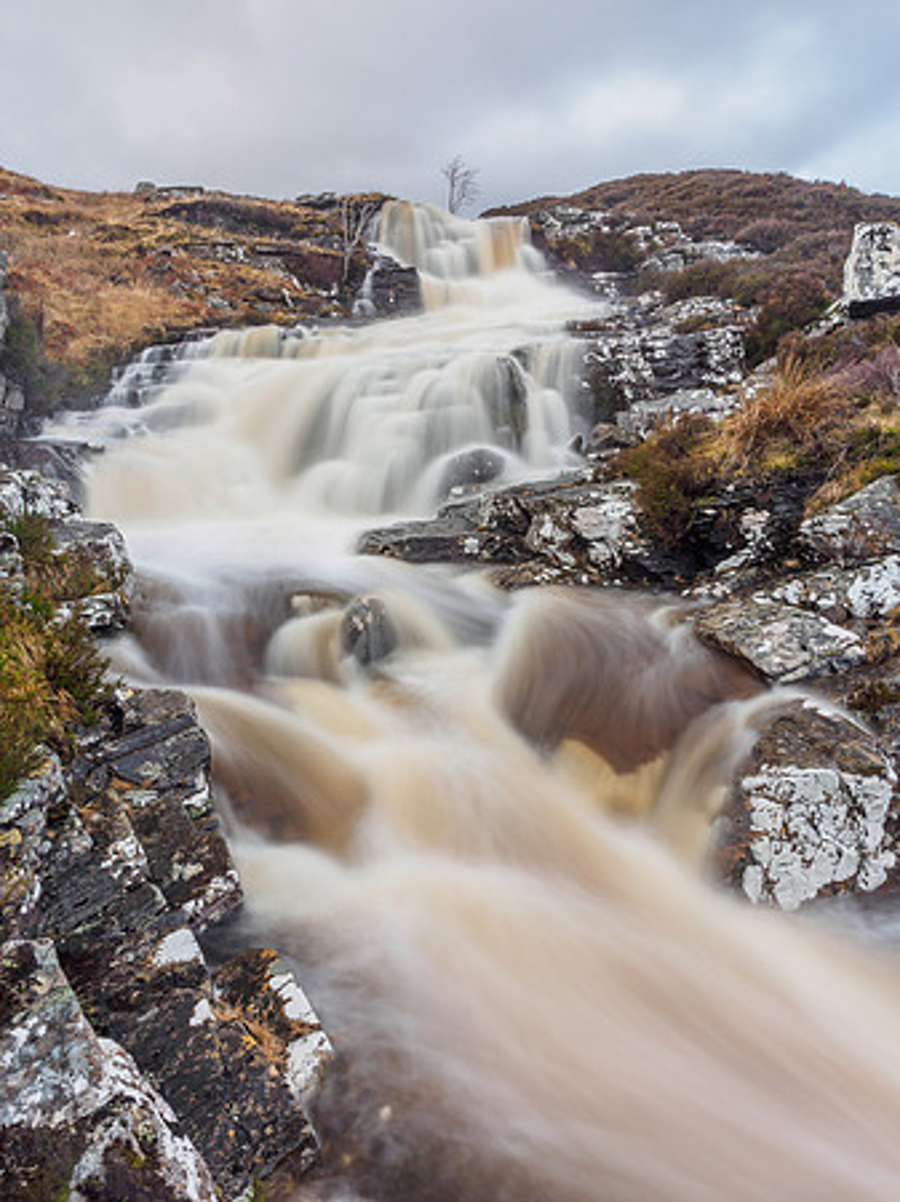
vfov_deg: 71.6
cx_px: 450
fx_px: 833
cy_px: 601
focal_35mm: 24
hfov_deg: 56.8
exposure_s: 3.2
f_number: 7.1
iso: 200
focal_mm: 12
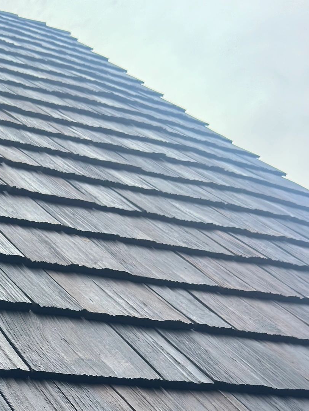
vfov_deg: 27.8
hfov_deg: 21.6
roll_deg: +3.0
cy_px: 400
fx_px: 785
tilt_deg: +6.9
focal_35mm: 66
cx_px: 13
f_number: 1.78
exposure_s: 1/1965
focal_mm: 6.76
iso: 100
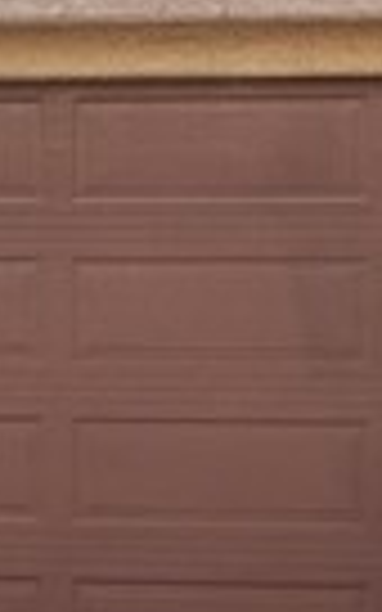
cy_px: -425
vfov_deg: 7.2
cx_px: 463
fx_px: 4731
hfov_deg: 4.6
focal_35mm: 284
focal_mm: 35
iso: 100
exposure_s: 1/125
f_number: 8
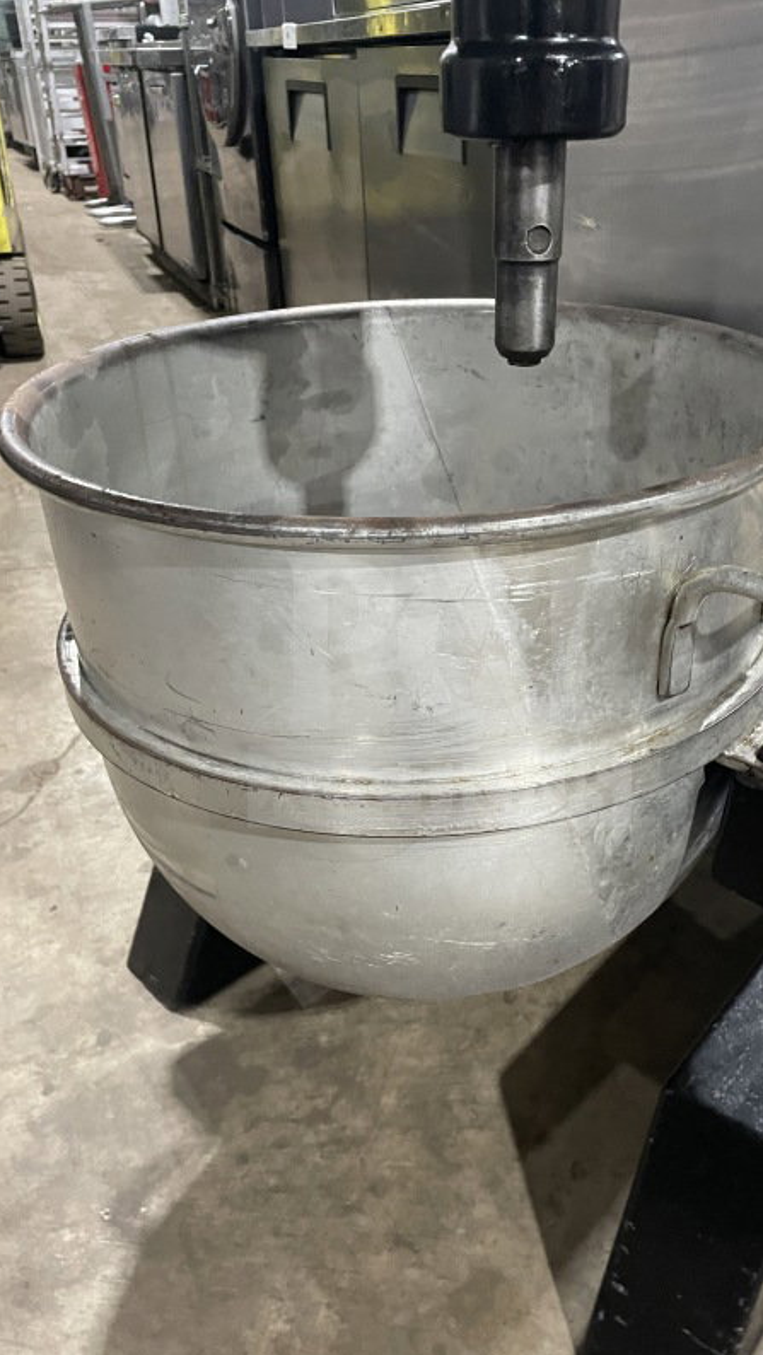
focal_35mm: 29
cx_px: 439
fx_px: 1042
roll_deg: +1.1
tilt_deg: -27.8
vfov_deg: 66.0
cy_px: 692
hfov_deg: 40.1
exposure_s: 1/60
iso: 400
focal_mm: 4.2
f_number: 1.6
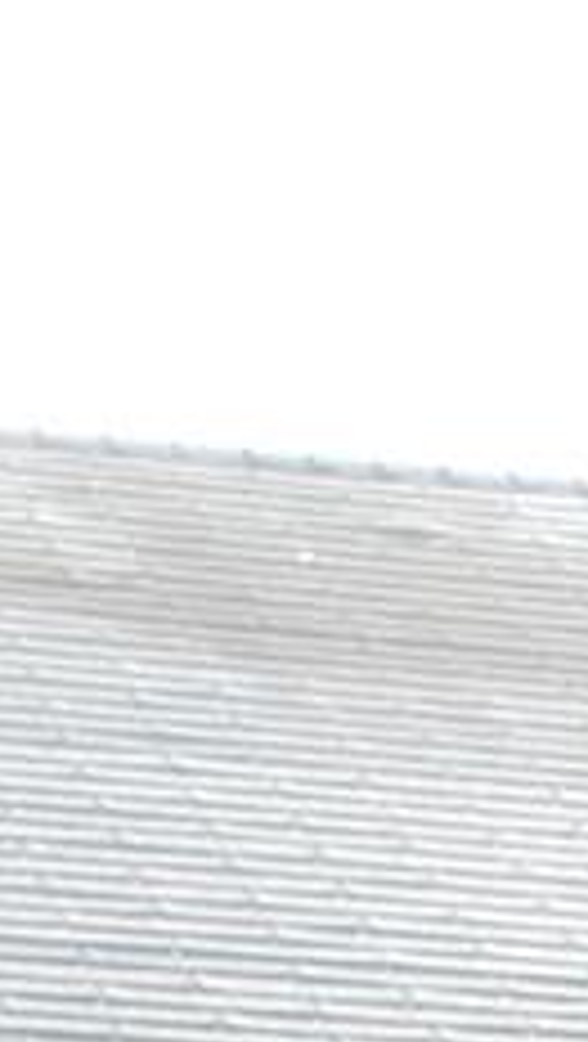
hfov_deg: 3.2
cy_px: 3059
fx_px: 9977
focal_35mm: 361
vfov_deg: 5.6
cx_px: 2576
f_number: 5.6
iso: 140
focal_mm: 26
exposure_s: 1/125
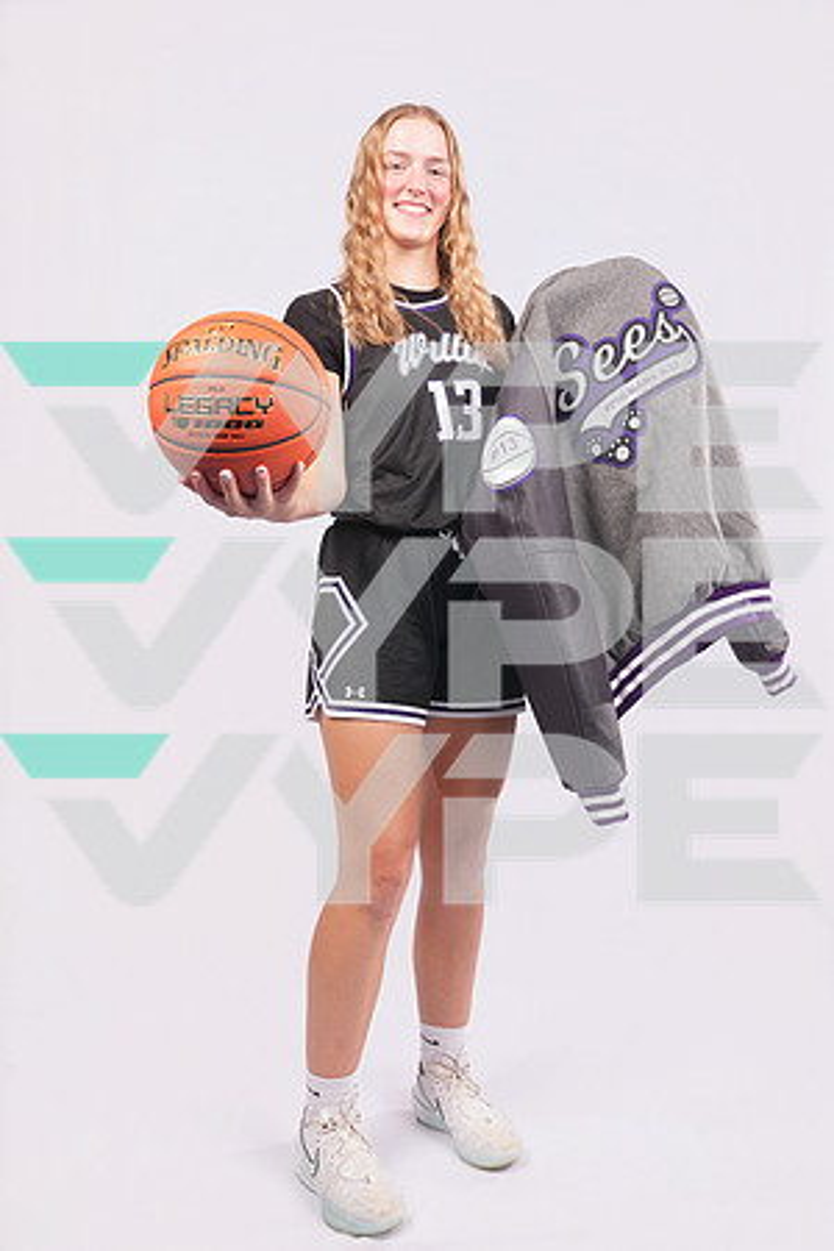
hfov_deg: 41.1
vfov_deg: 58.7
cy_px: 626
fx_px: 1112
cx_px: 417
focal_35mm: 32
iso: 160
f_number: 7.1
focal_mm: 32
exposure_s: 1/200
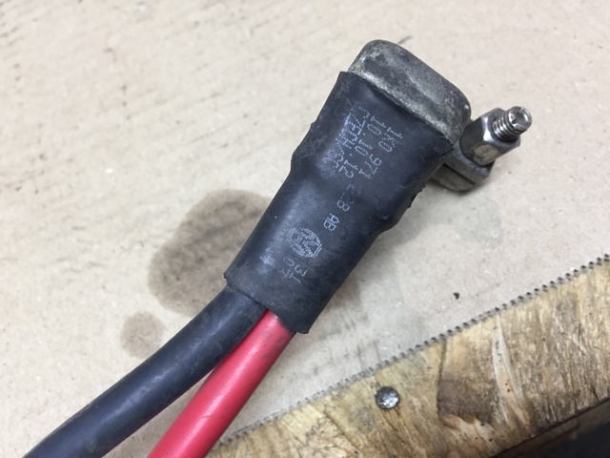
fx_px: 511
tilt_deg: -61.5
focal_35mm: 29
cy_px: 229
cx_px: 305
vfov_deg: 48.2
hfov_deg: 61.7
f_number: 2.2
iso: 64
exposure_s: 1/33
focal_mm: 4.15
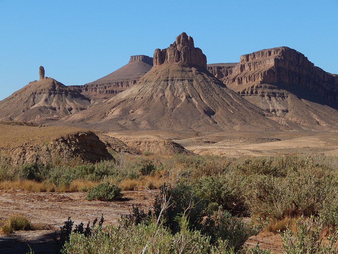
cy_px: 127
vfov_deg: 12.9
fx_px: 1123
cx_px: 169
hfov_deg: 17.1
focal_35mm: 115
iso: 125
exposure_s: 1/1000
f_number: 4.6
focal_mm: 20.5
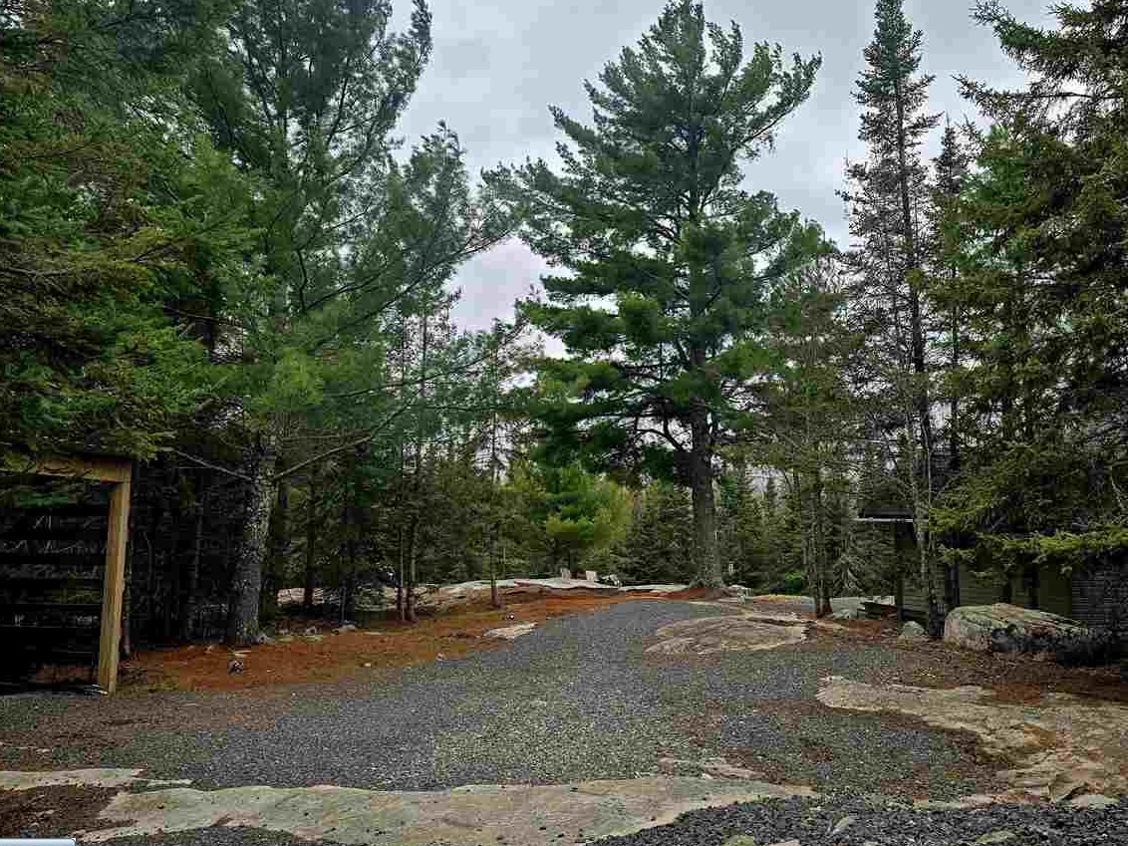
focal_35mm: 26
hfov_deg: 67.3
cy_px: 397
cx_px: 578
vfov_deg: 53.0
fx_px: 847
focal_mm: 6.3
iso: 12
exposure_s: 1/556
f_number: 1.7
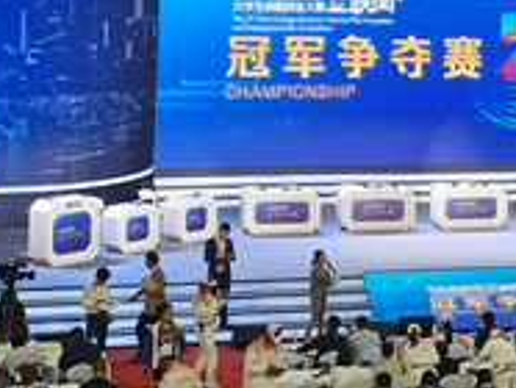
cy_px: -6
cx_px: 441
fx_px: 1731
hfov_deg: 16.8
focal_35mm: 116
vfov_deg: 12.6
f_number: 1.8
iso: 80
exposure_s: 1/50
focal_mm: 3.95
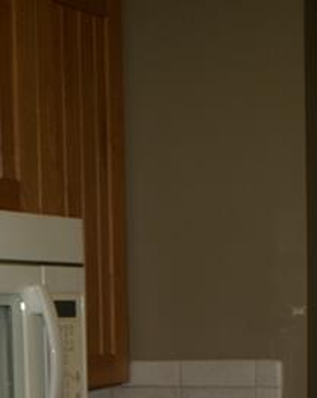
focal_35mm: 99
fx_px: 1163
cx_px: -133
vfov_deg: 18.3
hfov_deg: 14.6
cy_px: 492
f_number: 3.5
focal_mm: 18
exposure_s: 1/60
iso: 100
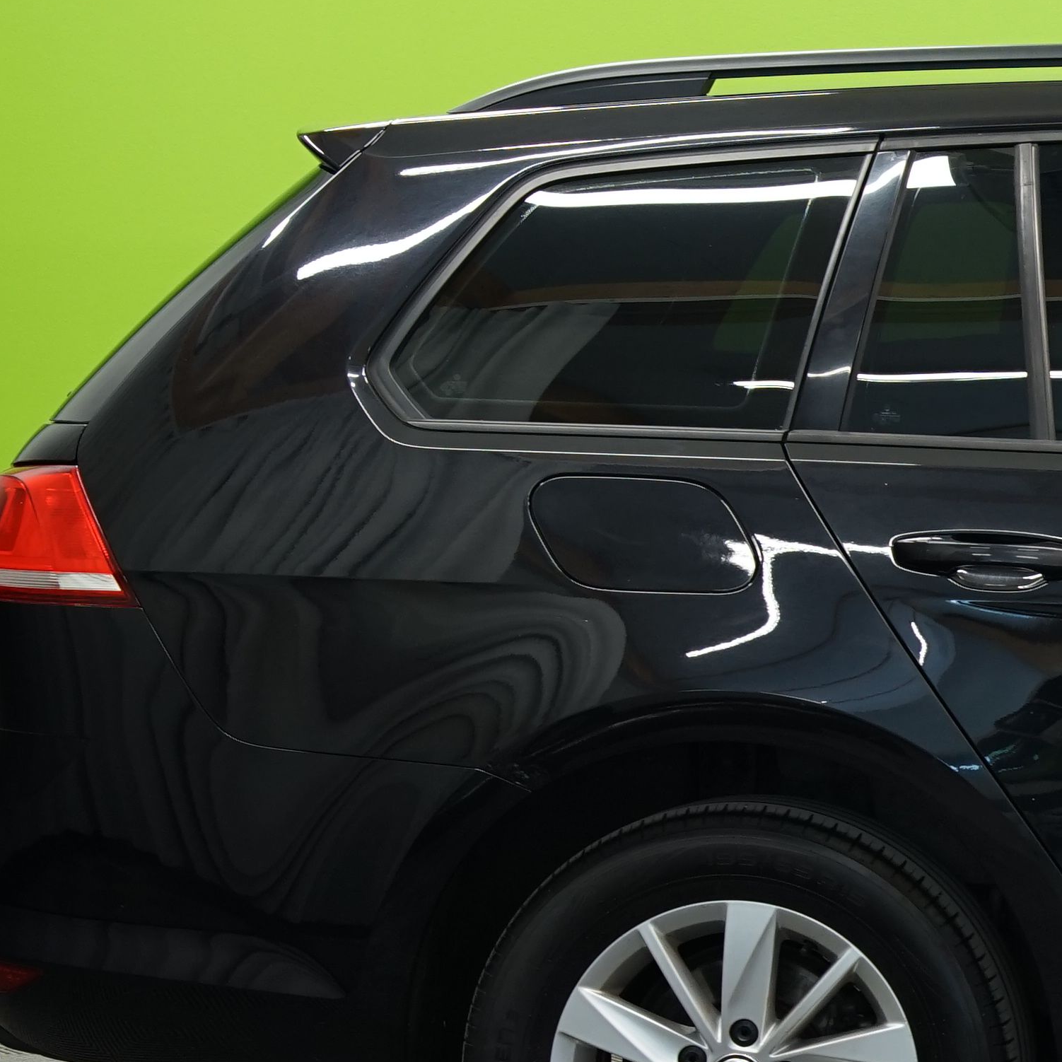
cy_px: 771
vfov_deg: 13.5
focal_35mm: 129
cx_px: 1826
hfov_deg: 12.5
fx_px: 4478
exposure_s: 1/15
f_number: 5.6
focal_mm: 38
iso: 500
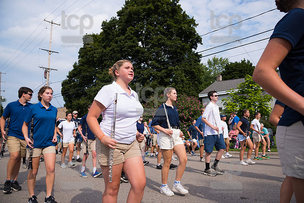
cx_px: 152
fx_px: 203
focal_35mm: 24
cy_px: 102
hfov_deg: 73.7
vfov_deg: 53.2
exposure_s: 1/500
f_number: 6.3
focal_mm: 24
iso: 125
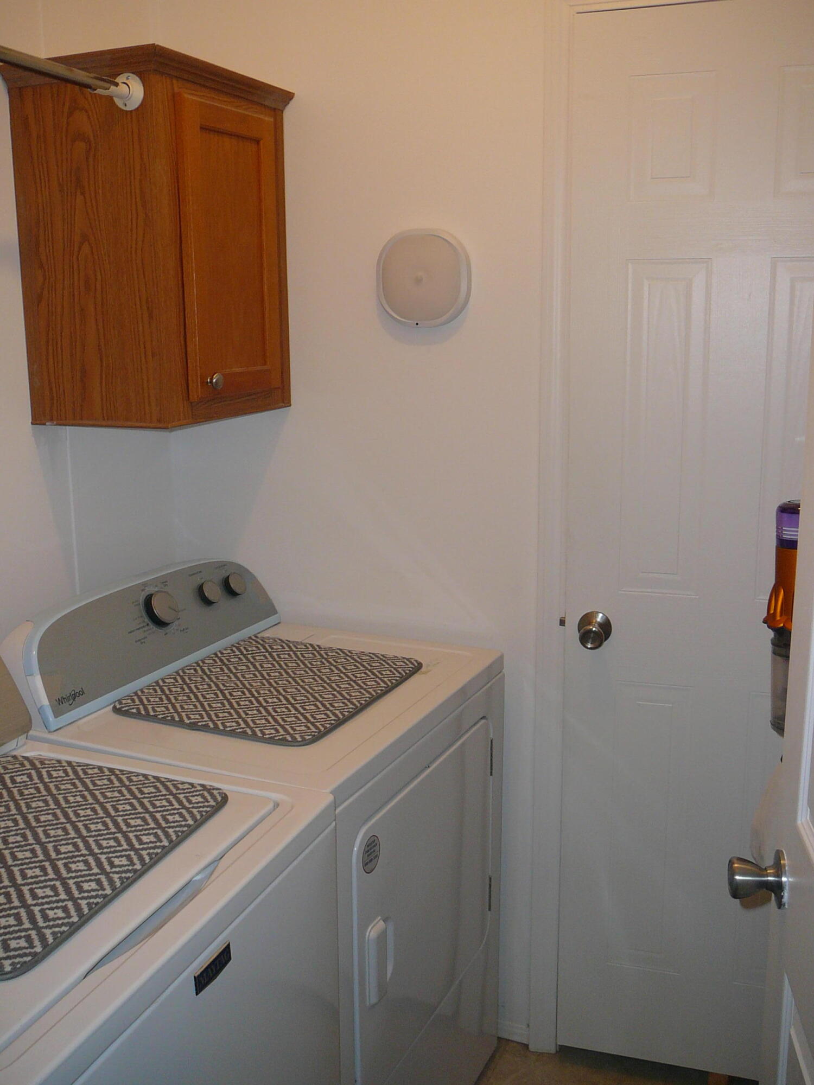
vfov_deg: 52.6
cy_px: 542
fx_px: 1097
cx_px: 407
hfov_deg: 40.7
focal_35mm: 35
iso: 100
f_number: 2.8
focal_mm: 5.2
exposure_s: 1/30
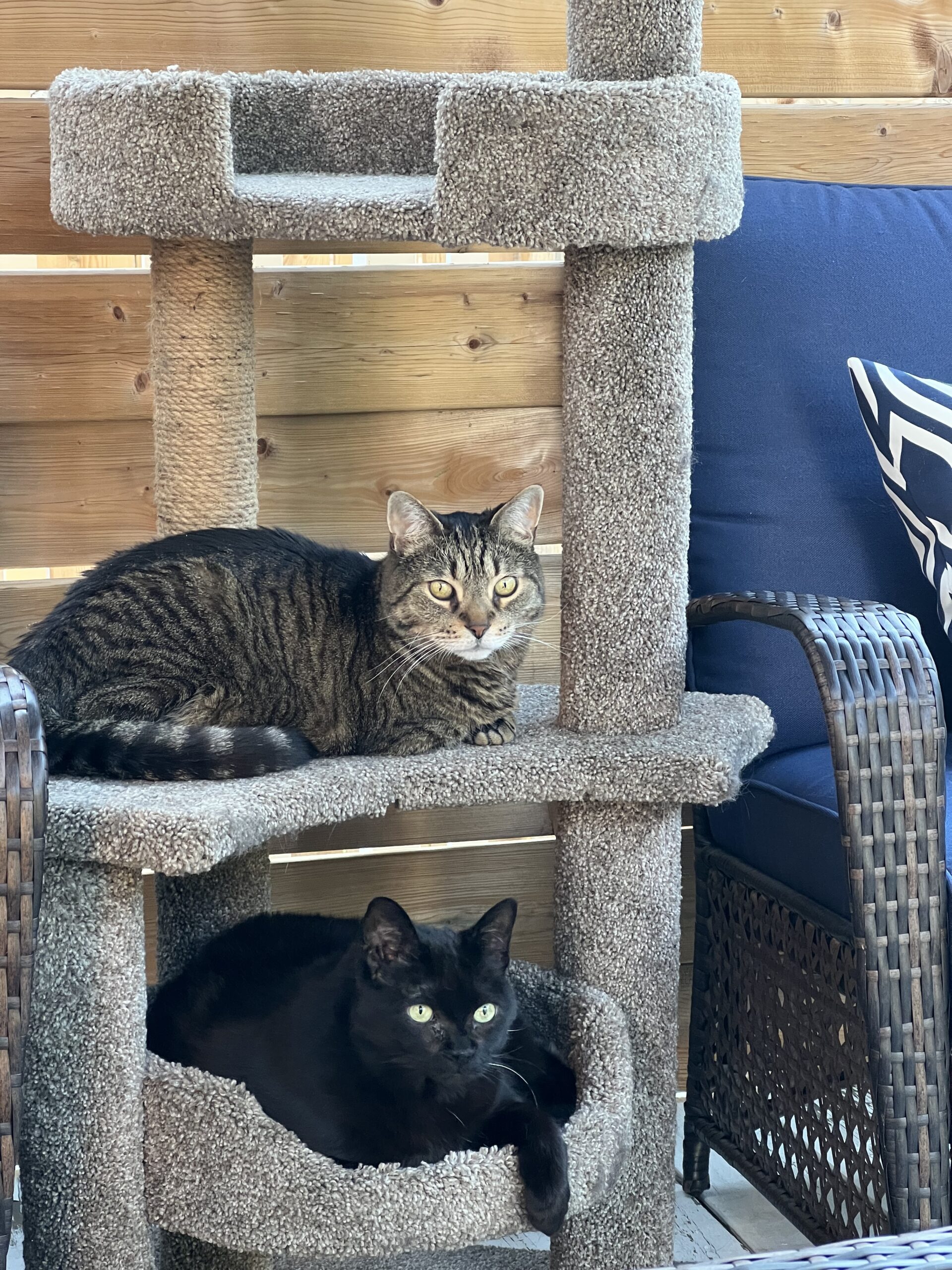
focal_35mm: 77
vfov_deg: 25.3
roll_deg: +1.4
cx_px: 476
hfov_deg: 19.1
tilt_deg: -9.7
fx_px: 2824
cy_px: 635
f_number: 2.8
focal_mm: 9
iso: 250
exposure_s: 1/91
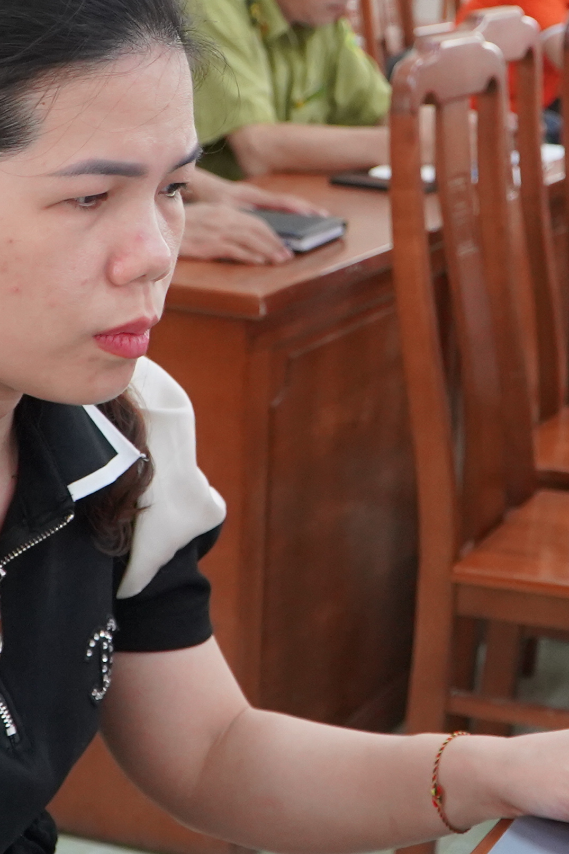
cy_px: 381
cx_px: 442
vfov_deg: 24.5
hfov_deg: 16.4
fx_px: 1967
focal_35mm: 83
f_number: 4
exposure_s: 1/160
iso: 2000
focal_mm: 23
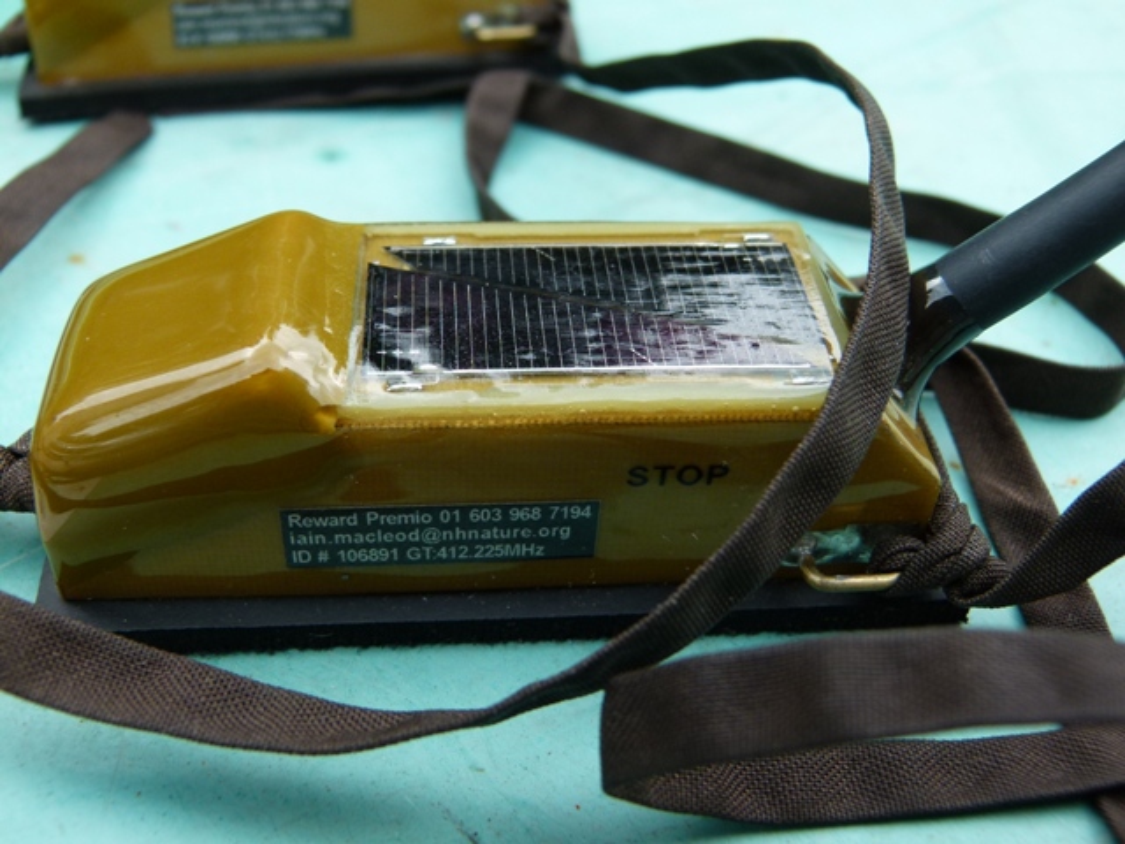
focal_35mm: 39
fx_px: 1267
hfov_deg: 47.9
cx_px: 562
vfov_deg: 36.8
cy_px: 422
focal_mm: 7
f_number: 3.1
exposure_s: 1/100
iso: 100
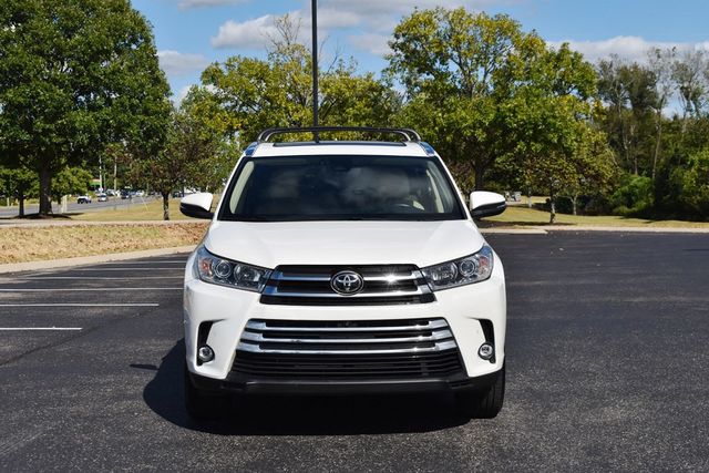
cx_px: 354
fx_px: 1330
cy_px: 236
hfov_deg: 29.9
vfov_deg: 20.2
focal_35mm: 68
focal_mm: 45
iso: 100
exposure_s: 1/500
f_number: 11
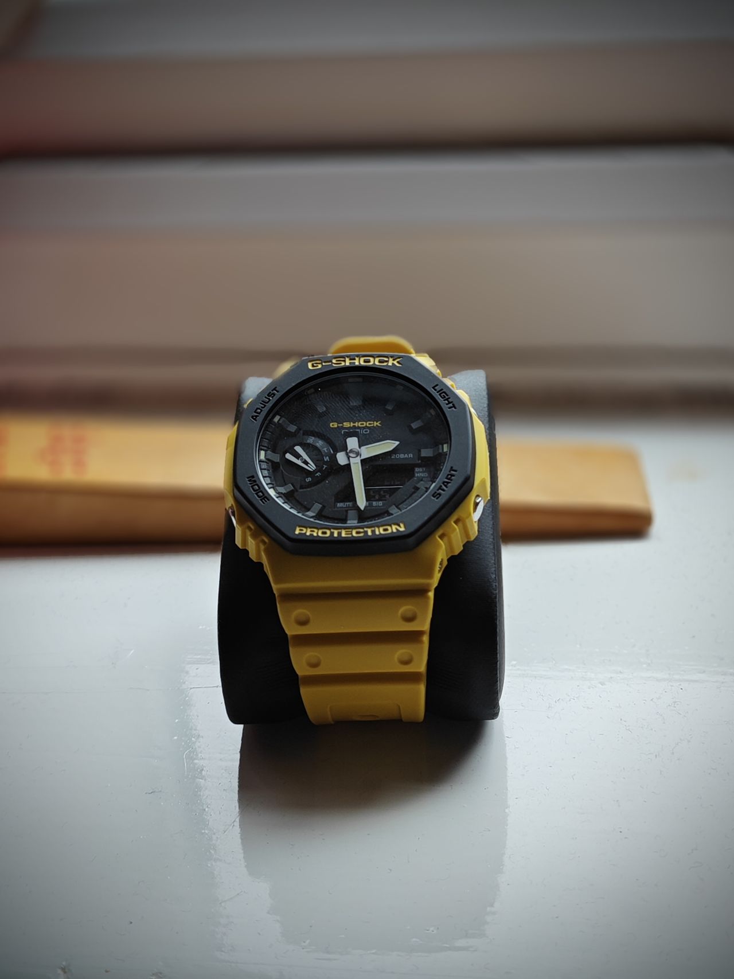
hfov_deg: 29.1
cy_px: 490
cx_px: 367
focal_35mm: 50
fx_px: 1414
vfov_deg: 38.2
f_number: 0.95
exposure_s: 1/112
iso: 50
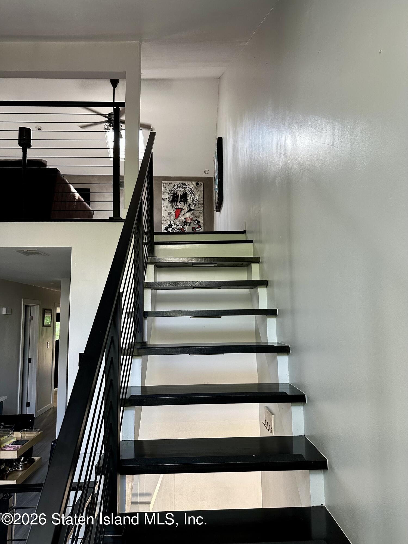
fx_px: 377
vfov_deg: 71.6
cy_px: 272
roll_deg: +0.4
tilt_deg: +6.7
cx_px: 204
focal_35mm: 24
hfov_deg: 56.8
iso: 250
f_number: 1.78
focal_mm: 6.86
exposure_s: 1/87
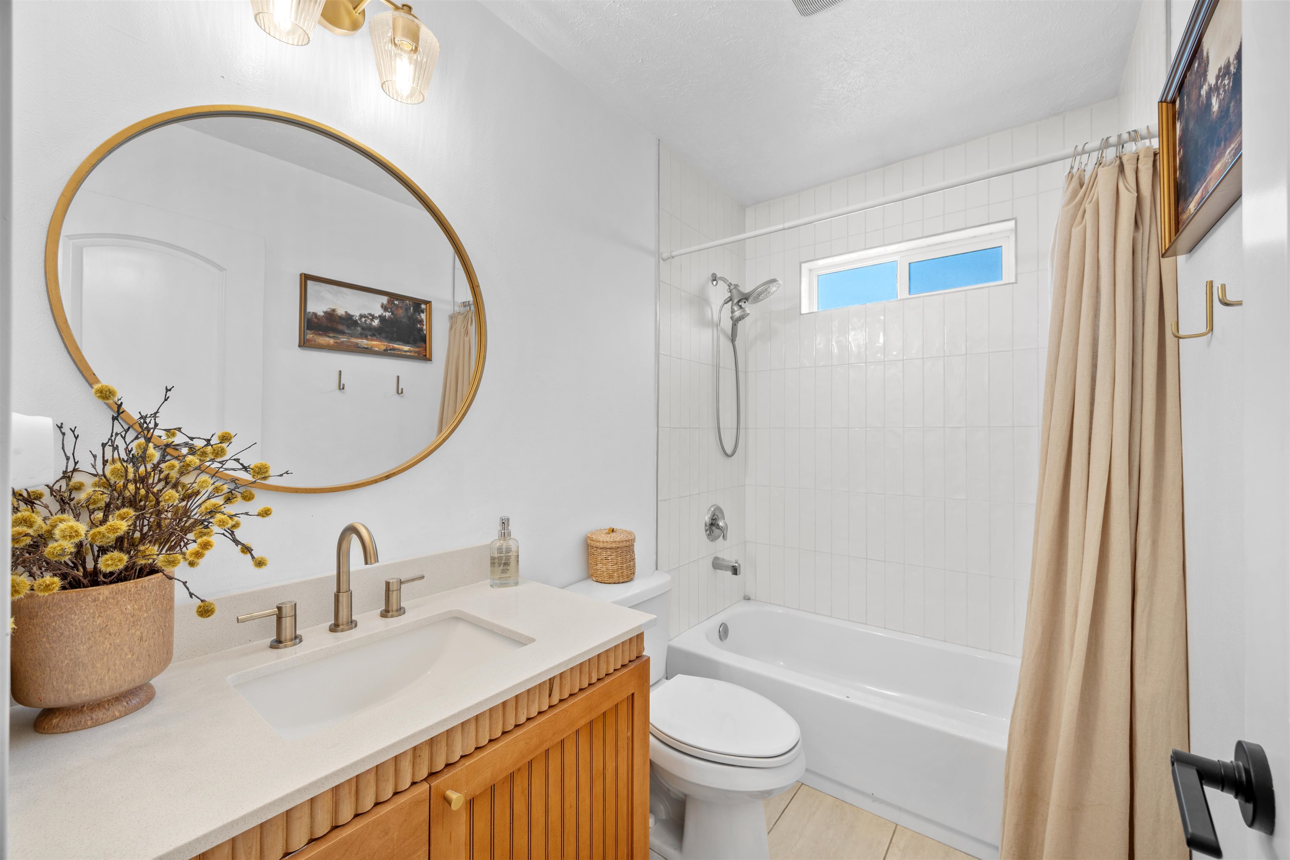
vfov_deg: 81.2
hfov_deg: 104.3
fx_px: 502
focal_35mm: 14
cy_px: 430
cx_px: 645
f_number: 8
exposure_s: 2
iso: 100
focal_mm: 14
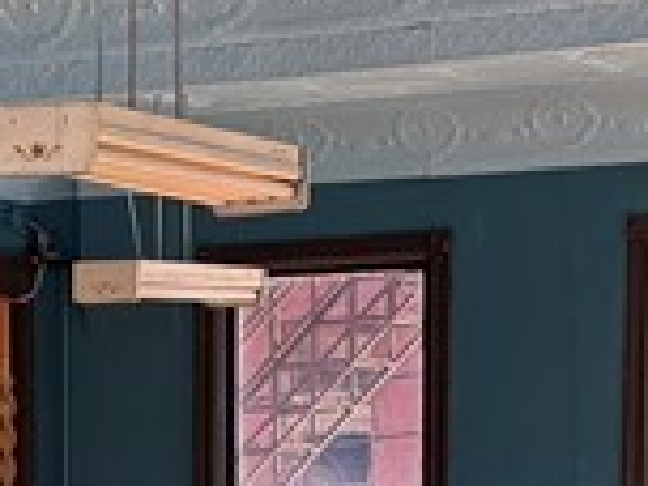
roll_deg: +1.4
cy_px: 793
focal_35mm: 162
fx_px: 3033
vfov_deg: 8.9
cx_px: -162
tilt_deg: -5.4
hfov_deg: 11.9
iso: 160
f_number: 1.78
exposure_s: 1/243
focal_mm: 6.76
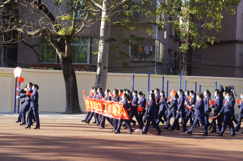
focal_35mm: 69
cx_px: 122
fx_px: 465
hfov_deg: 29.3
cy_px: 80
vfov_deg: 19.7
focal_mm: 46
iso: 400
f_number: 5
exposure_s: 1/640
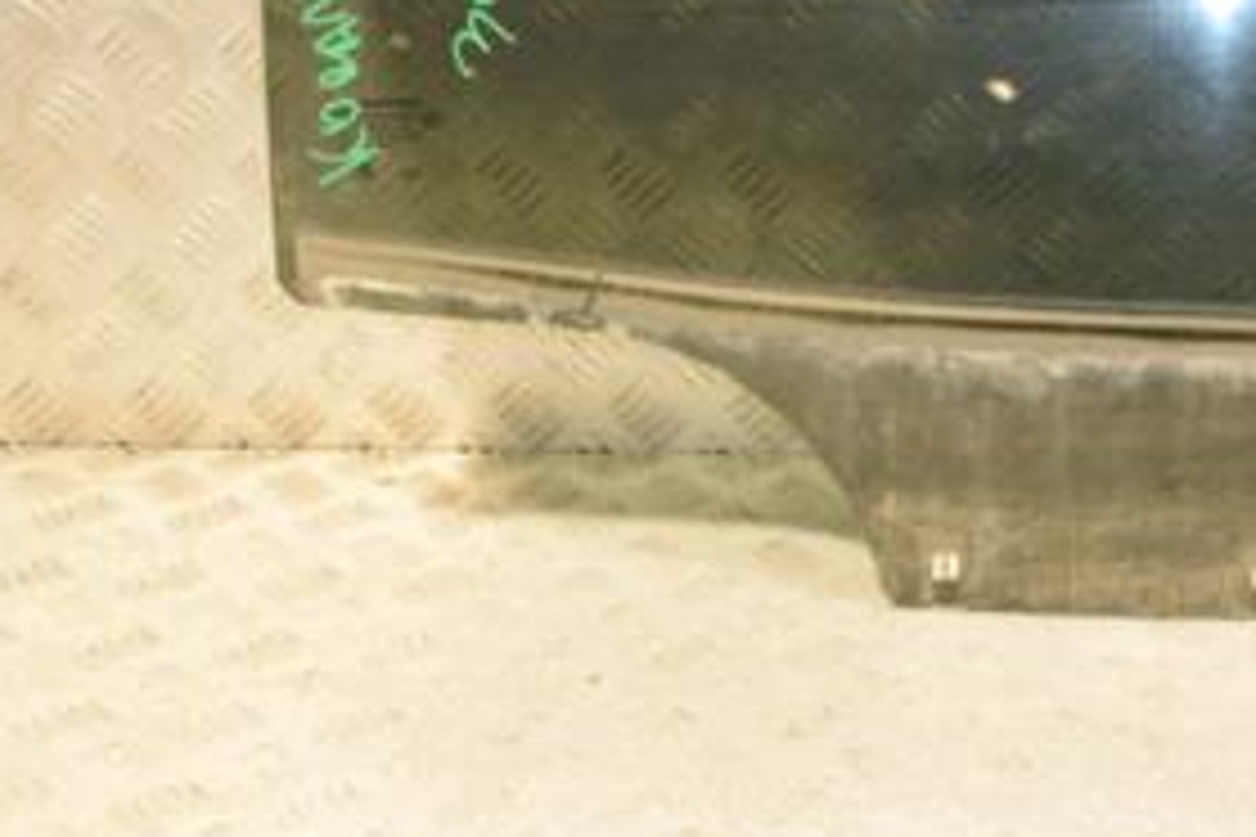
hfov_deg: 23.3
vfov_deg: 15.9
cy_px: -14
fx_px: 2930
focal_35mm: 84
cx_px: 1238
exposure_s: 1/125
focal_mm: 26
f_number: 5
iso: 800
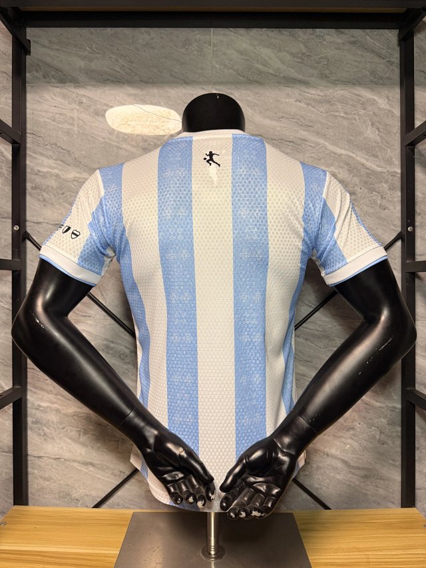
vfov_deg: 71.6
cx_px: 213
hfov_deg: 56.8
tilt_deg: +0.0
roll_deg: -0.2
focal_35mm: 24
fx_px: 394
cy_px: 284
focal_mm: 6.76
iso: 160
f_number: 1.78
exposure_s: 1/100
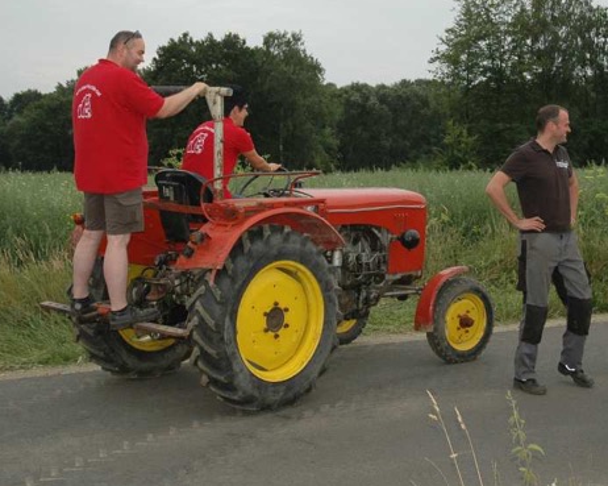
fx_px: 1184
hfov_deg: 28.7
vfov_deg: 23.1
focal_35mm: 66
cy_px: 190
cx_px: 379
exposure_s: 1/500
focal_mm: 27
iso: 400
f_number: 4
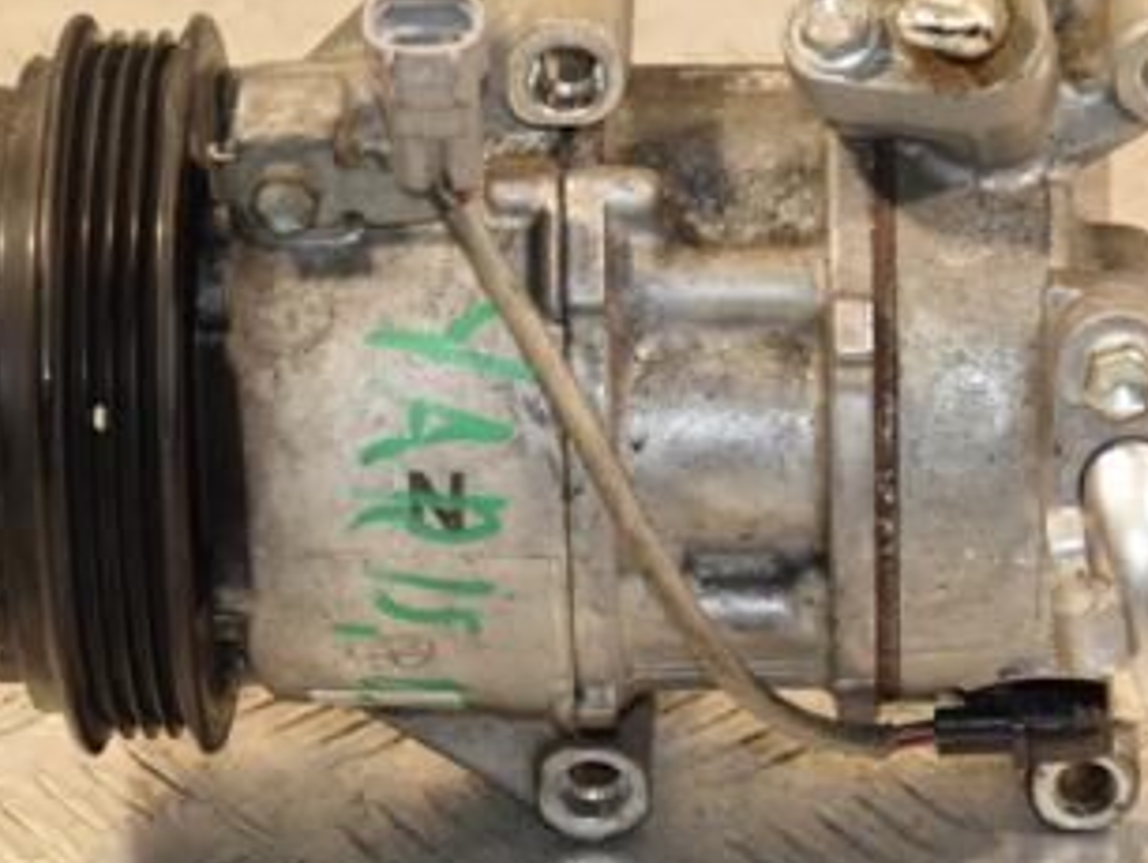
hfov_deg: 9.3
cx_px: 859
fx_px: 7034
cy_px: 379
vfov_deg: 7.0
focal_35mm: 212
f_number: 5.6
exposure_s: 1/200
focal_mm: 75
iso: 800
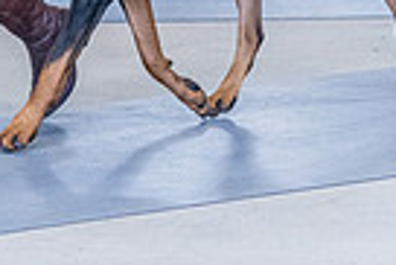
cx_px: -9
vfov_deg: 3.5
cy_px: -258
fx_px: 4328
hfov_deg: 5.2
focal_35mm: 393
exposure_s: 1/400
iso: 6400
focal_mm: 92
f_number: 4
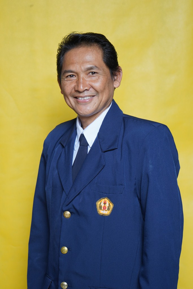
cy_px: 144
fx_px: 563
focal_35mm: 70
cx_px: 96
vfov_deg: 28.8
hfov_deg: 19.5
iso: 200
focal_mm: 70
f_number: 6.3
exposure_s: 1/200
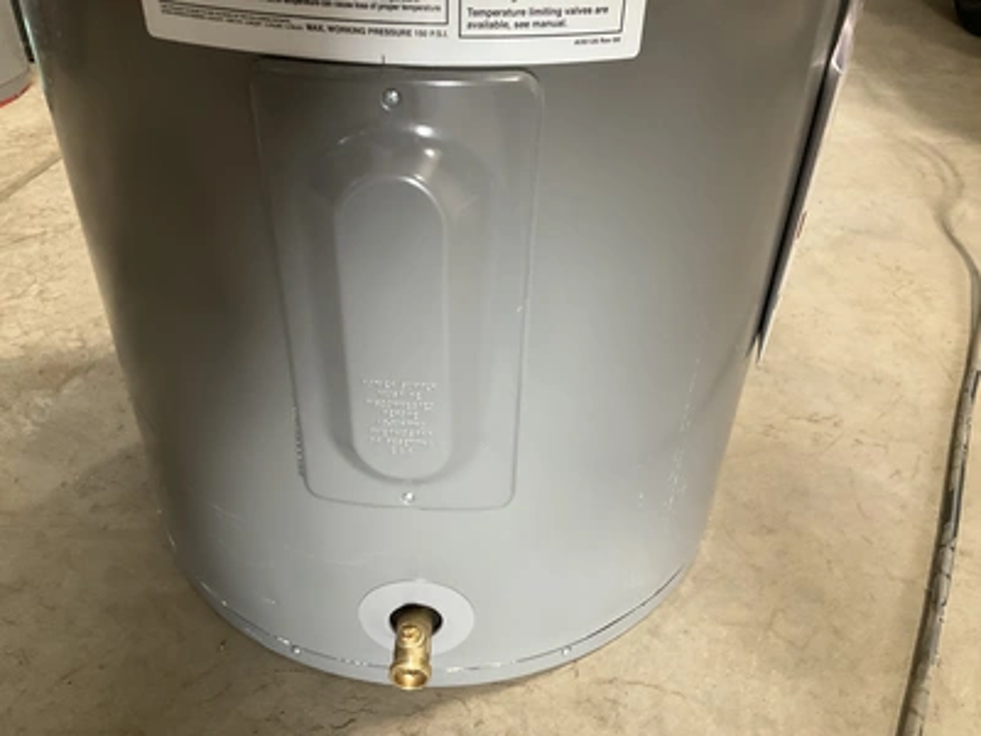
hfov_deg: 61.7
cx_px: 490
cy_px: 368
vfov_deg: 48.2
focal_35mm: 29
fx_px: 822
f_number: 1.8
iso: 160
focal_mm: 3
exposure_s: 1/60
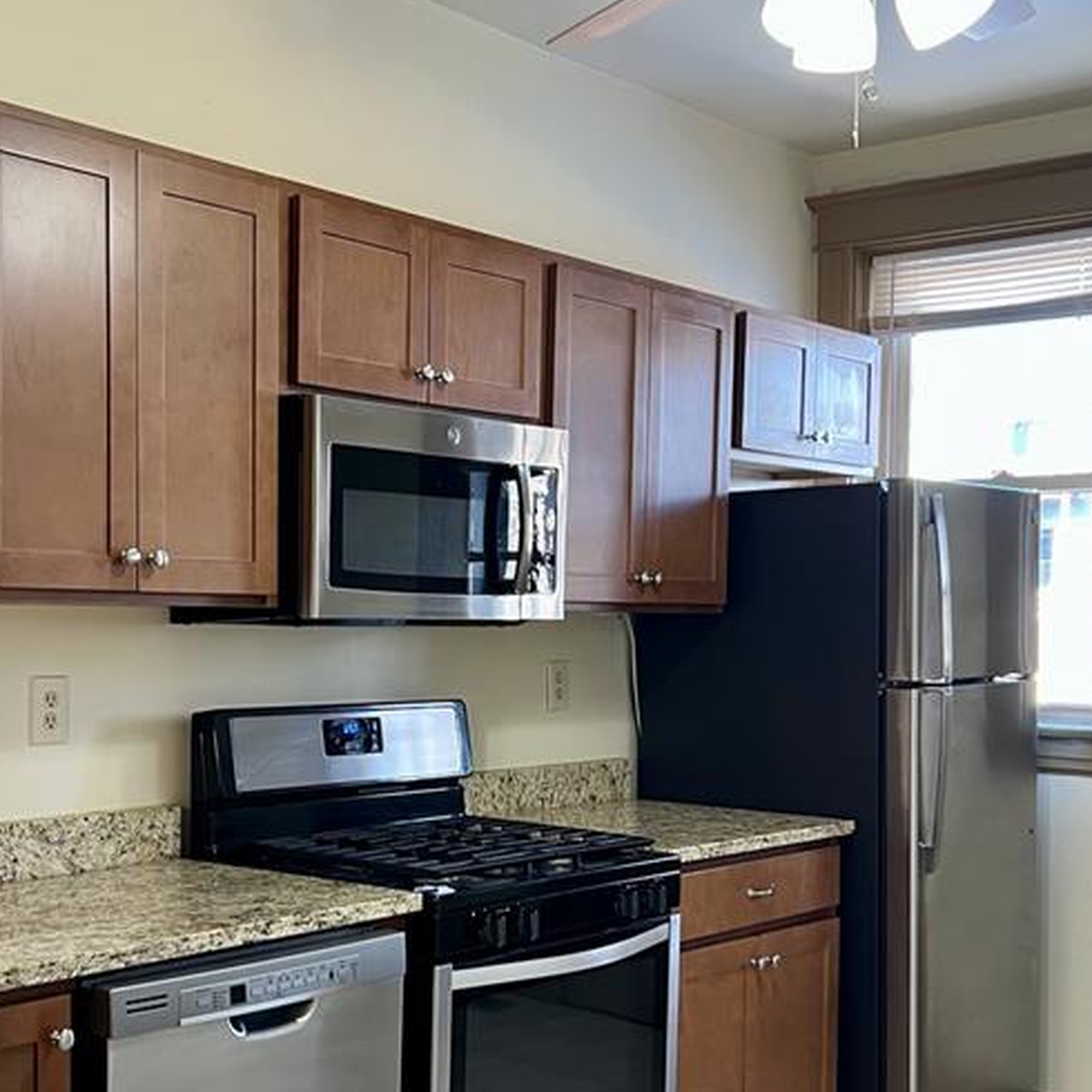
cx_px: 412
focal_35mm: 48
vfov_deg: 35.2
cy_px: 666
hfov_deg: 35.2
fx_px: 1713
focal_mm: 5.7
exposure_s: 1/60
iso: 80
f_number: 1.5
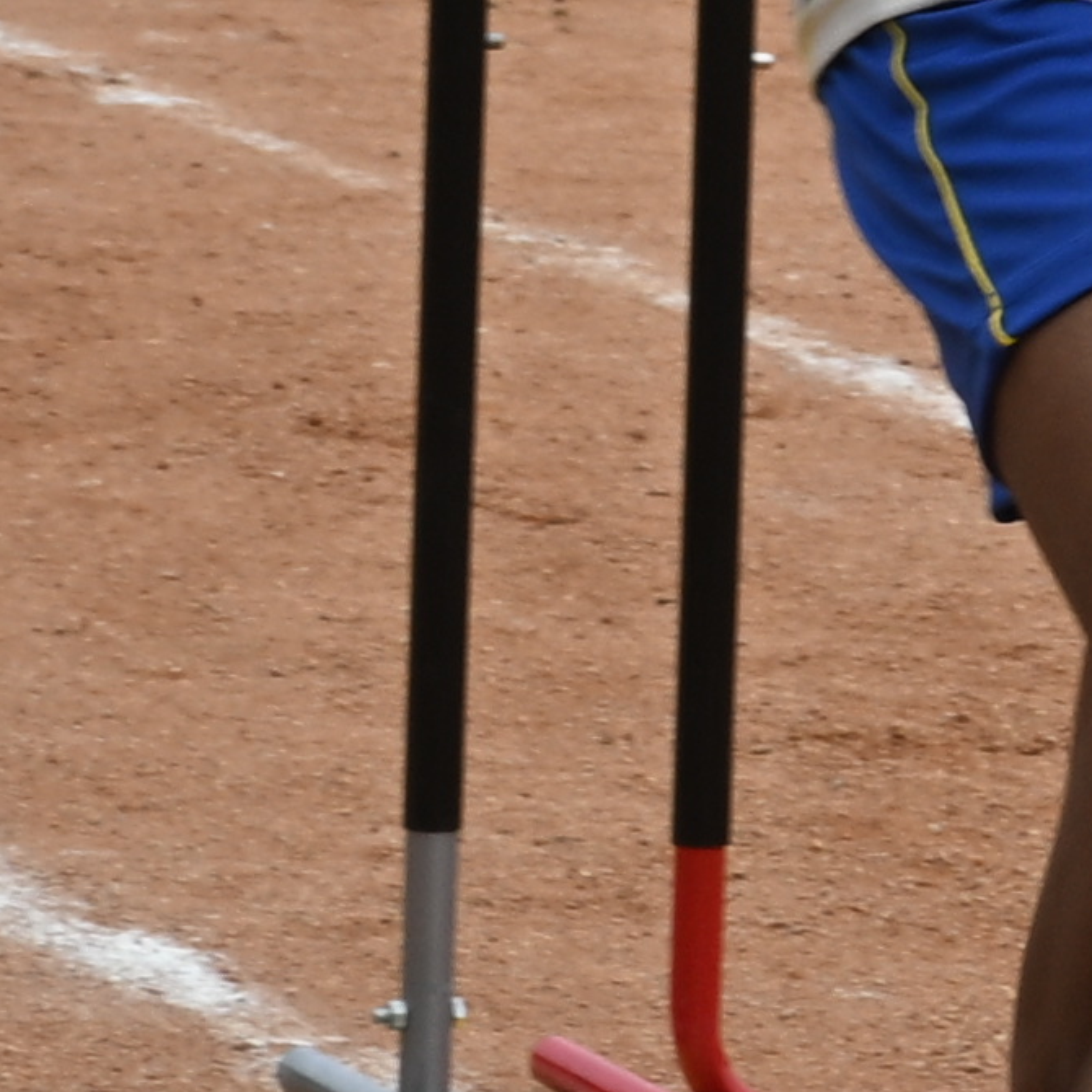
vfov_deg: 5.4
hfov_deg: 5.3
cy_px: -130
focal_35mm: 323
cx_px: 2236
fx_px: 11539
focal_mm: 30.5
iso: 100
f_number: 8
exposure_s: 1/250
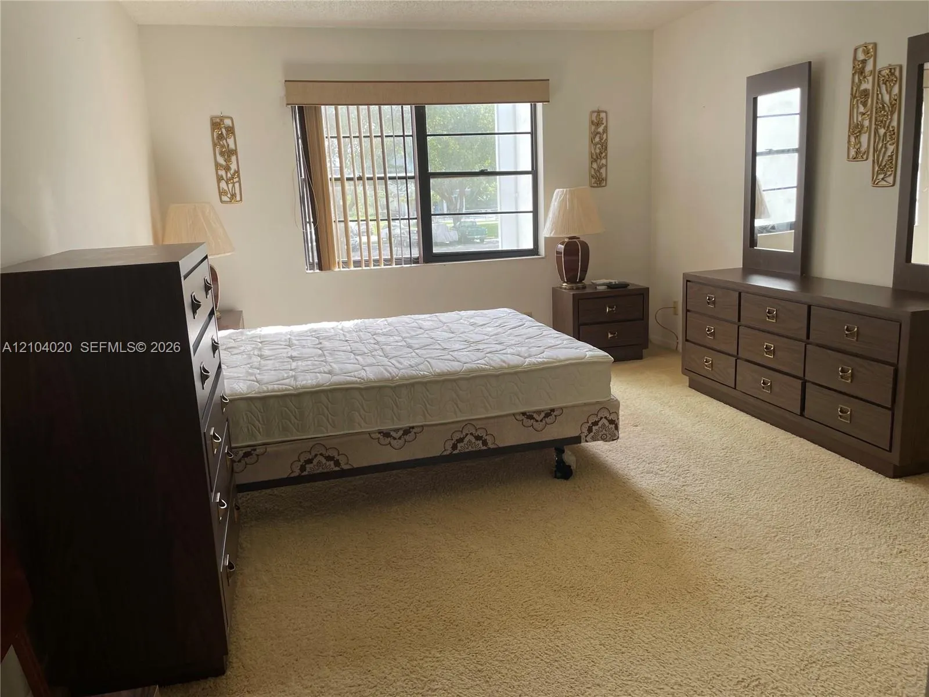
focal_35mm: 26
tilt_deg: -9.9
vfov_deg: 53.1
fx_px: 698
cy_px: 348
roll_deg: +3.4
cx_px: 464
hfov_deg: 67.3
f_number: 1.6
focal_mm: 4.2
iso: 32
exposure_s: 1/282
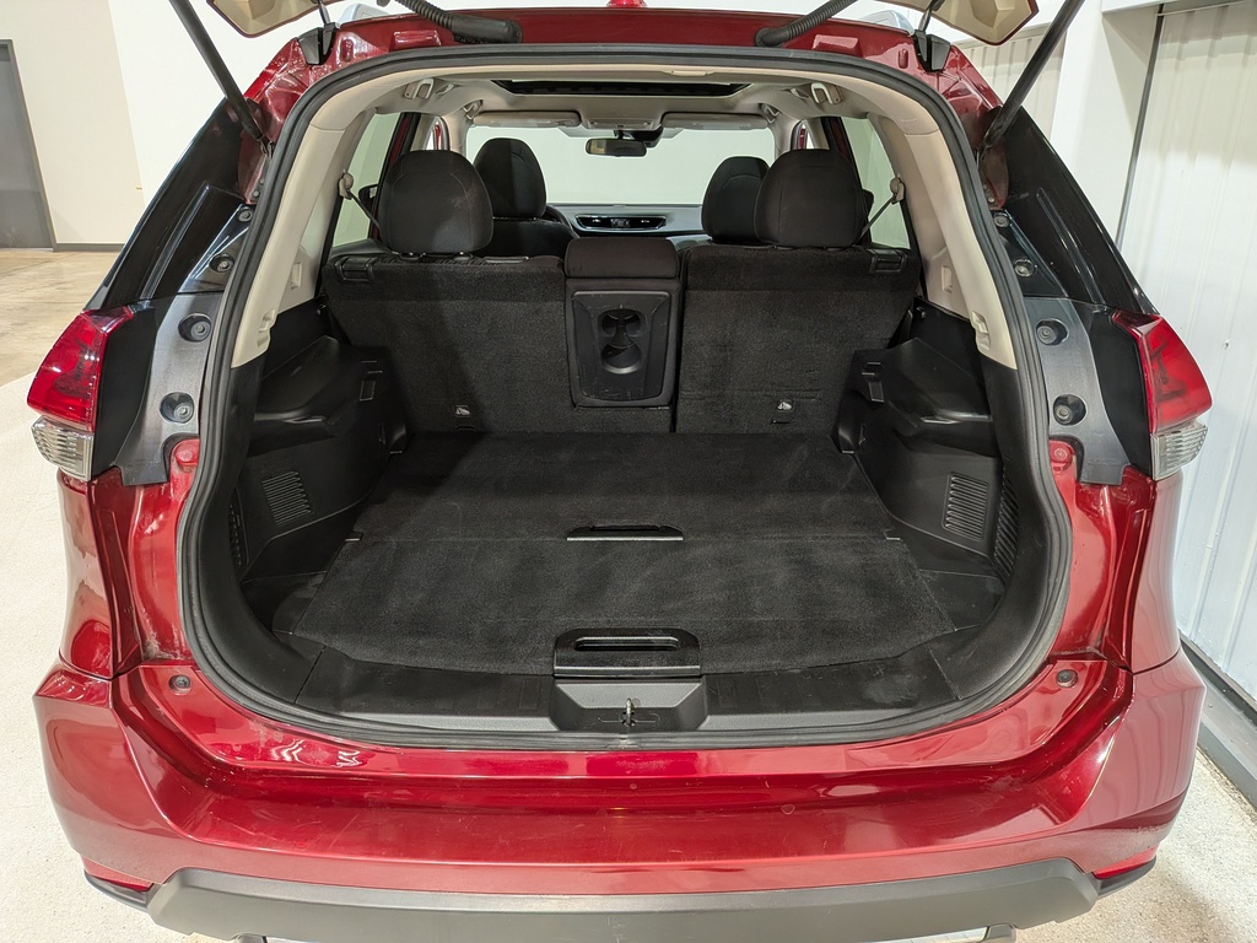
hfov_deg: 71.6
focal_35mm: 24
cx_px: 628
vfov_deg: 56.8
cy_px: 472
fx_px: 872
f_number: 1.7
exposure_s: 1/40
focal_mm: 4.53
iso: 63
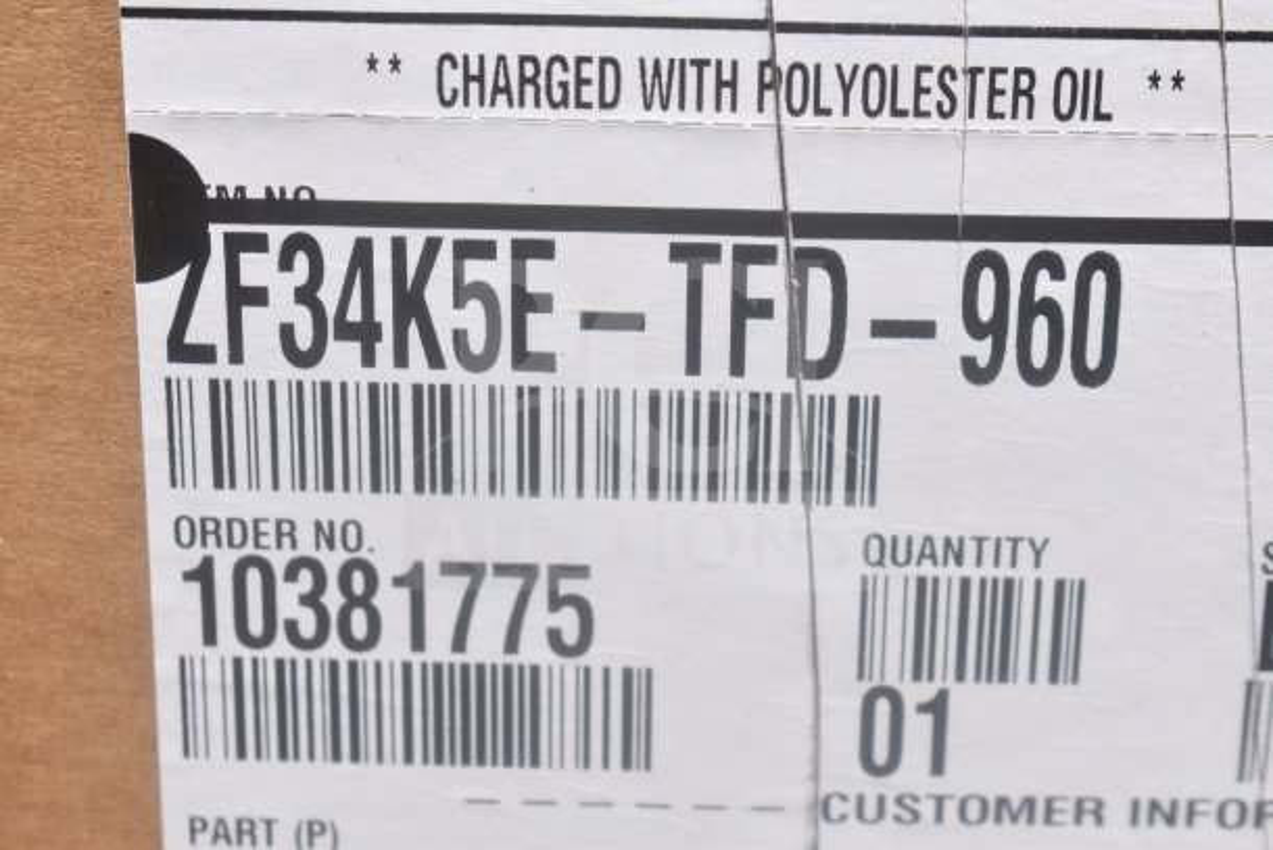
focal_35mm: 82
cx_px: 636
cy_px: 425
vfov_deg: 16.6
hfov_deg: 24.6
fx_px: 2918
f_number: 5.6
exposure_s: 1/100
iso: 220
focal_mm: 55
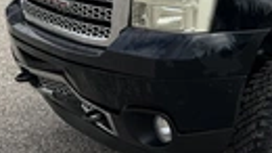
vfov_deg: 12.3
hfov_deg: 20.5
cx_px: 335
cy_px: -10
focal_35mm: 97
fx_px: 699
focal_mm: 3
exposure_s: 1/1675
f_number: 1.8
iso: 25
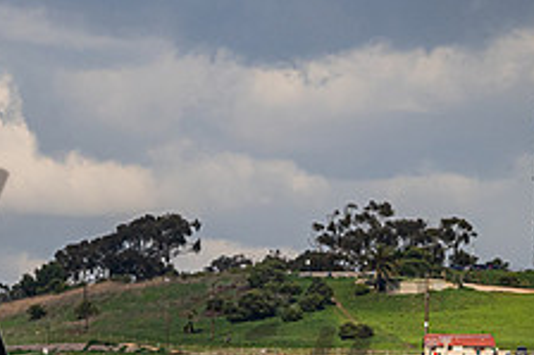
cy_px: 379
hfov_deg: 2.2
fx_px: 13977
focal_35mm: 943
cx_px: -65
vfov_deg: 1.5
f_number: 5.6
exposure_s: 1/6400
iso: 400
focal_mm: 270
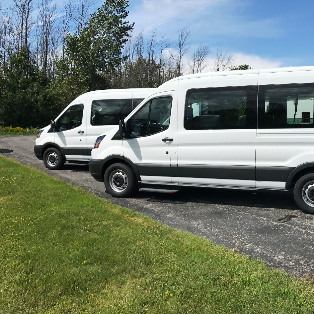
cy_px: 146
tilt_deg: -1.1
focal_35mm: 36
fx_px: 369
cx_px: 220
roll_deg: -1.0
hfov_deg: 45.0
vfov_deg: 46.0
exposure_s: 1/4566
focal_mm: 3.99
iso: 20
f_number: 1.8
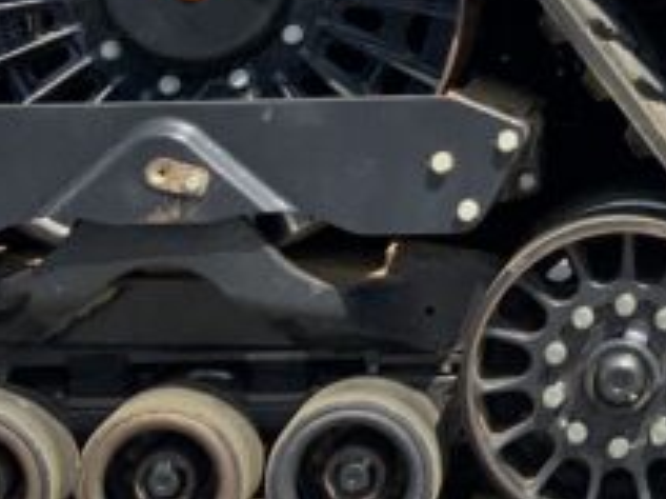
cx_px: 1042
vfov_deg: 10.1
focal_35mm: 141
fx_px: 2711
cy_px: -303
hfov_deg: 13.1
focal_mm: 3
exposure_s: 1/1250
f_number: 1.8
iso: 16
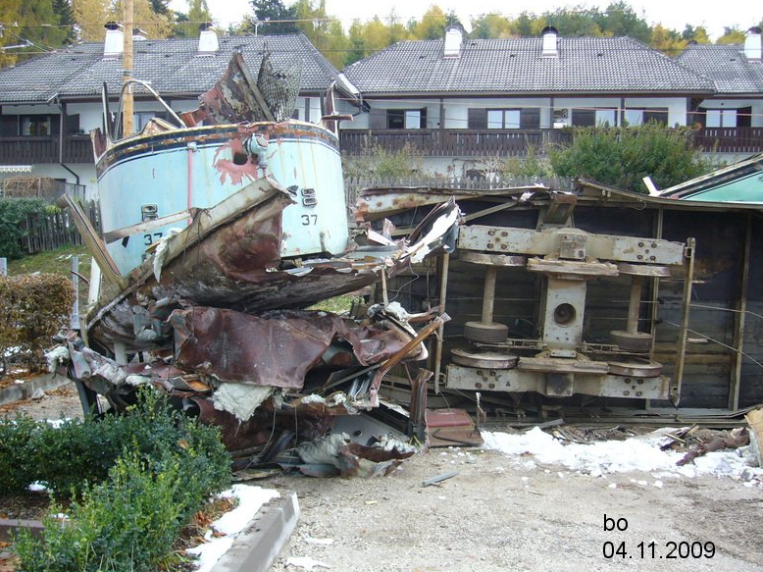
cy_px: 284
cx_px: 379
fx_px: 793
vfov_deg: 39.6
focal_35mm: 36
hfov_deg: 51.4
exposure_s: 1/30
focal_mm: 5.8
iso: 100
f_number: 2.8
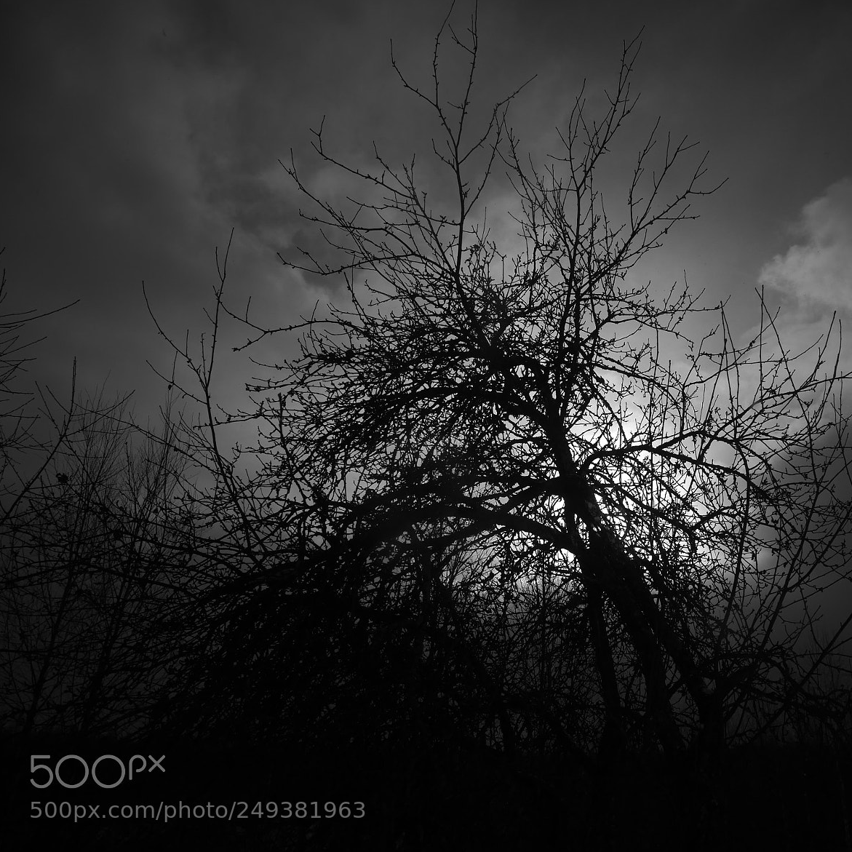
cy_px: 430
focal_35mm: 29
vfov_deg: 55.6
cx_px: 567
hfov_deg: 54.5
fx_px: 808
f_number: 3.5
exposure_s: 1/6400
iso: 100
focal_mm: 12
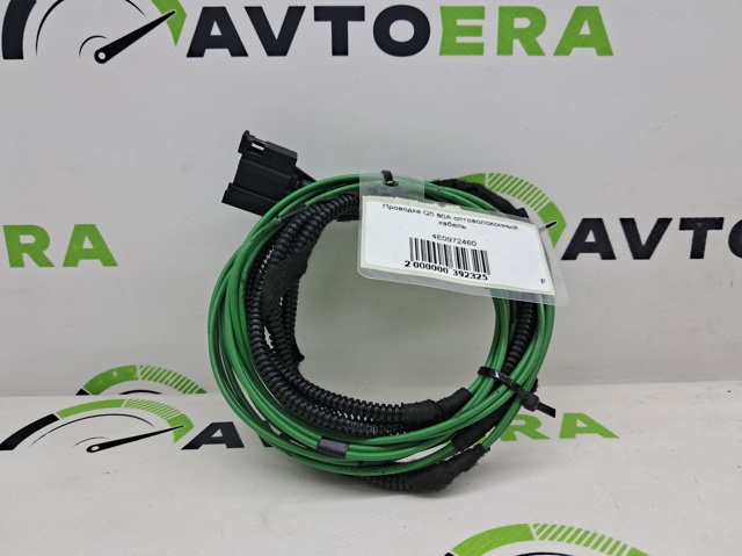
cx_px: 371
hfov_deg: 65.4
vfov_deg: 51.3
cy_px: 278
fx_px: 578
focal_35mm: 27
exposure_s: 1/60
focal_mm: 4
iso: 50
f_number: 1.8
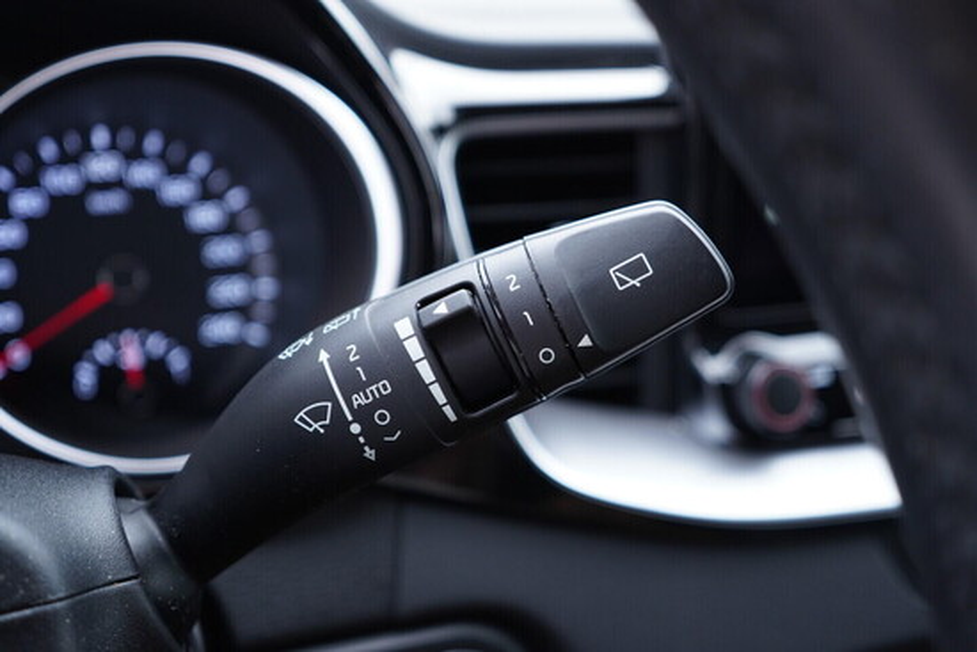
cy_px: 326
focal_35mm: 36
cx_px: 488
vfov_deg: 36.9
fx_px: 977
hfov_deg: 53.1
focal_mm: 24
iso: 400
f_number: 2.8
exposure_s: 1/40
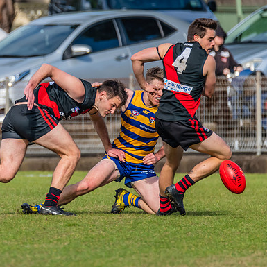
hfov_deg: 1.7
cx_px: -29
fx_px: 9215
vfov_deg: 1.7
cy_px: 104
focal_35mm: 1056
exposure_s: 1/1600
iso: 500
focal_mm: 460
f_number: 7.1
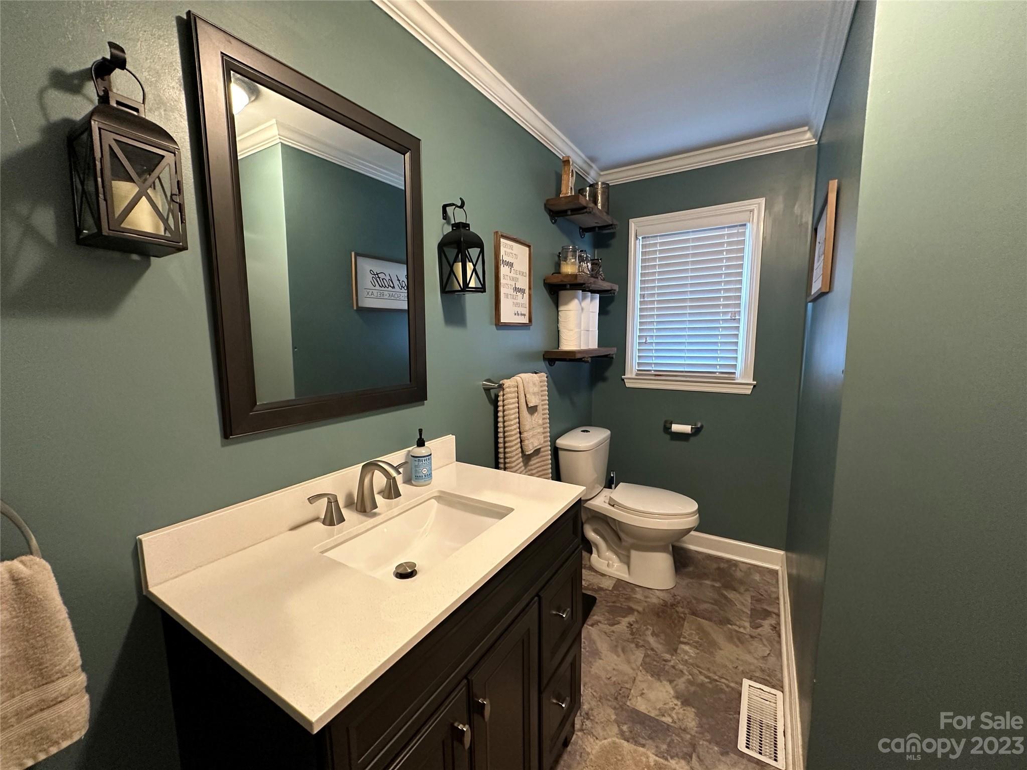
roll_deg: +0.2
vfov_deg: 85.7
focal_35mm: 14
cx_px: 514
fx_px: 415
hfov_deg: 102.1
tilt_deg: -7.3
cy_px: 385
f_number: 2.2
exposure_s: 1/60
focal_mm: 2.22
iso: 500
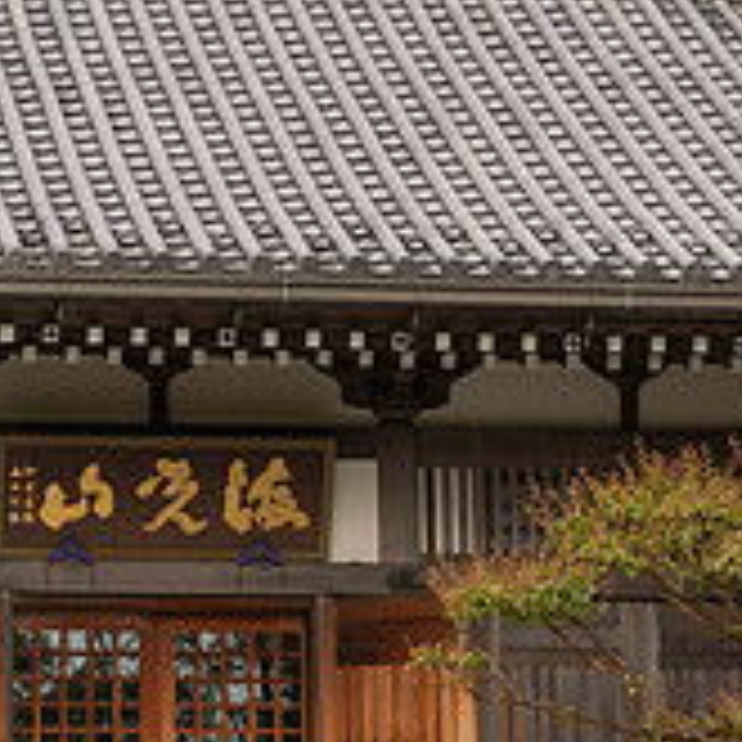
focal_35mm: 173
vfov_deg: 10.1
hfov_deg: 10.0
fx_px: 4195
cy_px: 546
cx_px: -13
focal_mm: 58
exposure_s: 1/125
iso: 80
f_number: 4.5
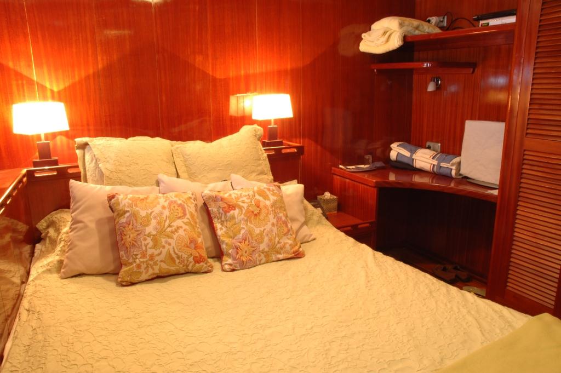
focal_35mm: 27
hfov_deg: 67.4
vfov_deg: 47.9
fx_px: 420
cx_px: 280
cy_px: 186
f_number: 20
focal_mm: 18
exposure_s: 20
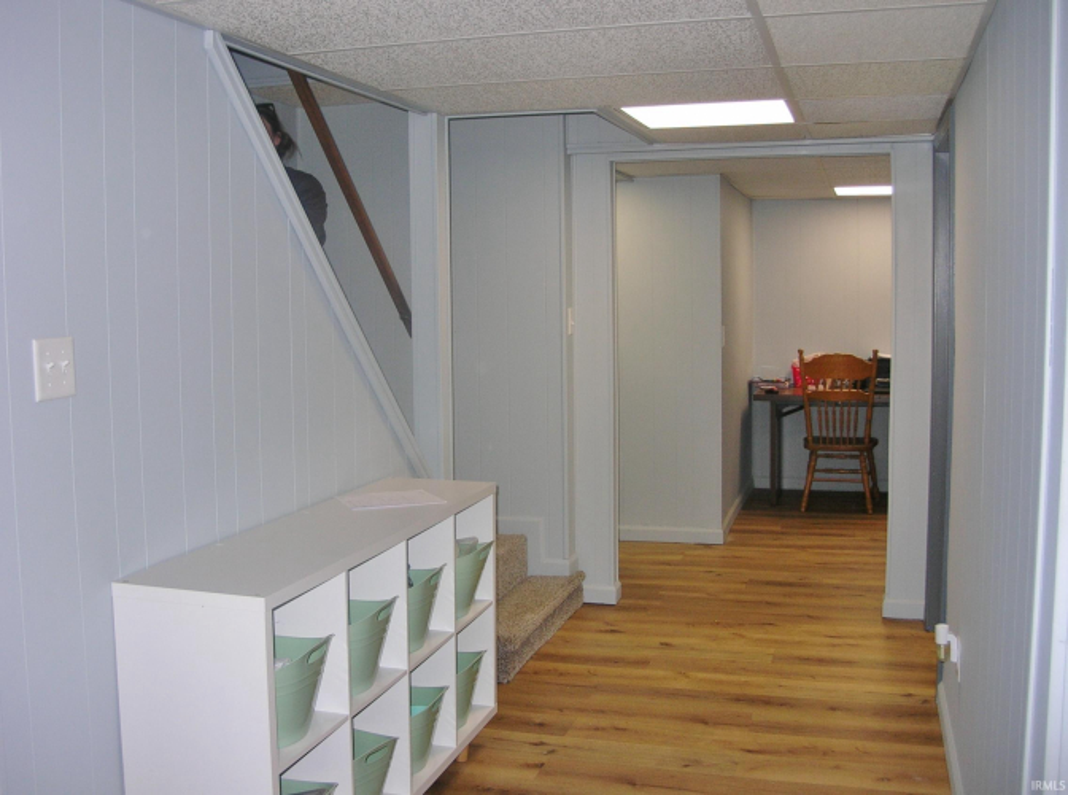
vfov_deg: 39.5
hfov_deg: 51.5
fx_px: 1108
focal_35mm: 36
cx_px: 534
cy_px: 398
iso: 50
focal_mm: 6
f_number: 2.7
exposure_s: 1/60.1
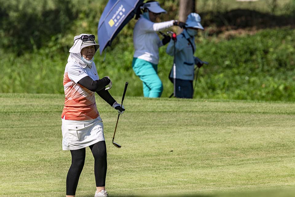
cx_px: 148
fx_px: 5326
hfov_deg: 3.2
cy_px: 98
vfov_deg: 2.1
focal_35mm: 650
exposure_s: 1/1600
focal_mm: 650
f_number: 10
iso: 280
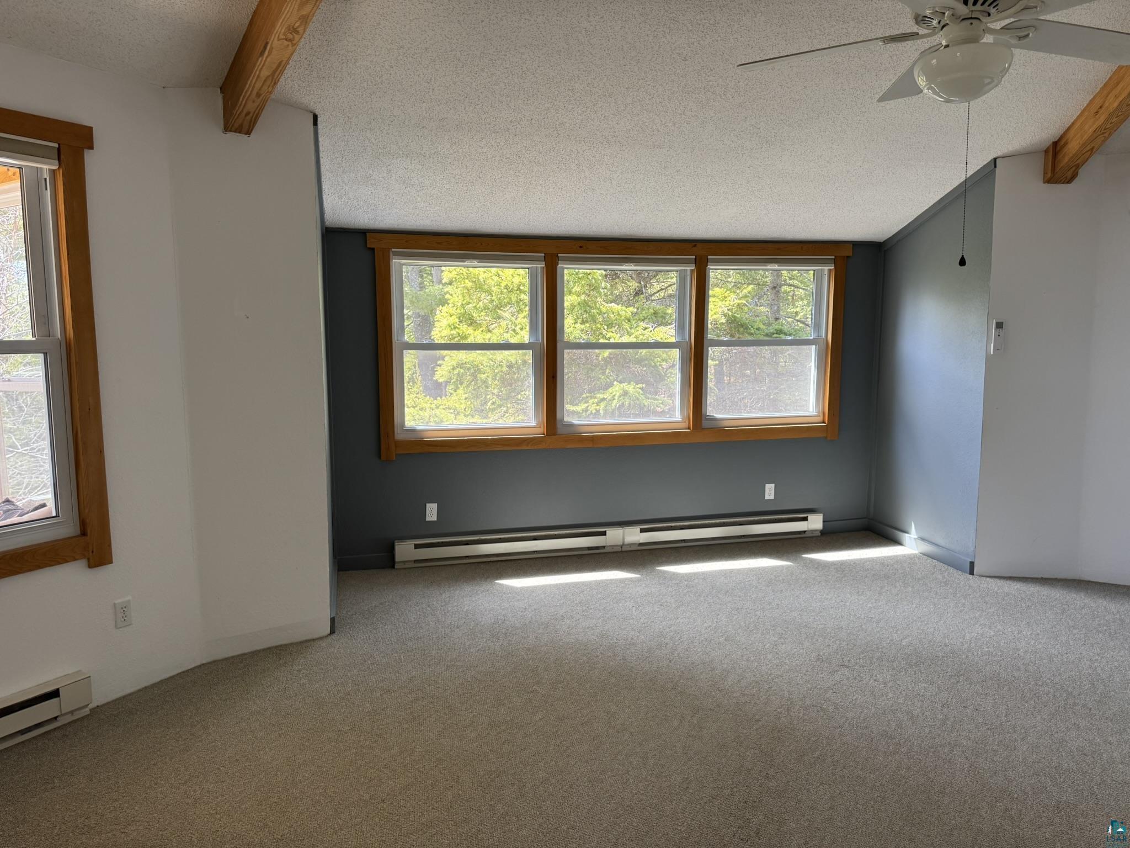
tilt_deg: -7.8
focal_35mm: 24
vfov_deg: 56.8
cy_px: 424
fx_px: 783
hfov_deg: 71.6
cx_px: 565
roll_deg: -0.1
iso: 125
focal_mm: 6.76
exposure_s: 1/120
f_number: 1.78
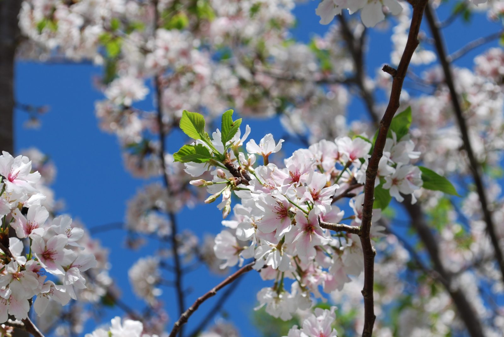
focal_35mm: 82
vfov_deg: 16.6
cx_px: 252
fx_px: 1156
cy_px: 168
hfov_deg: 24.6
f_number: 8
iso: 100
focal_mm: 55
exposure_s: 1/250
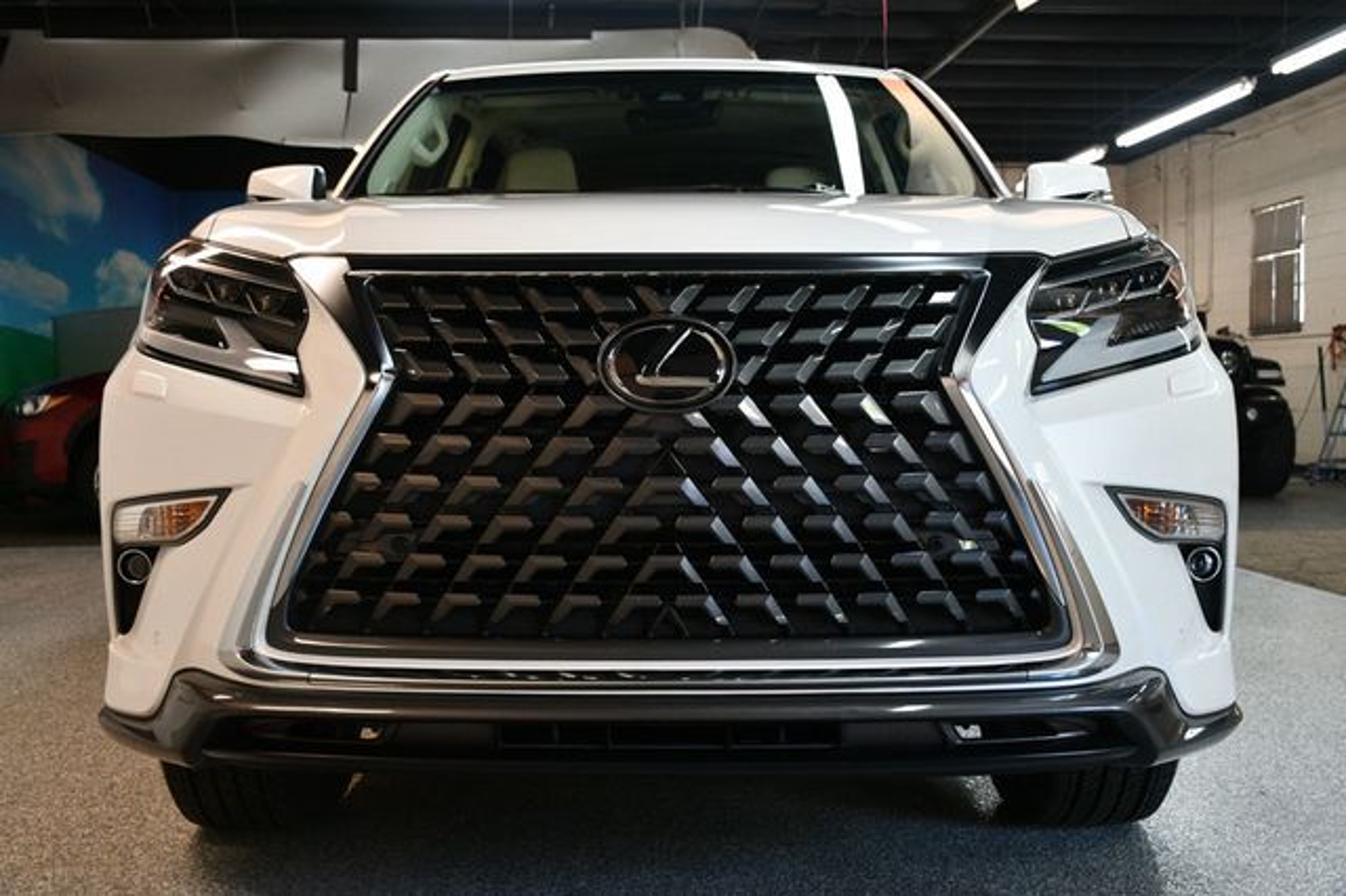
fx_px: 1495
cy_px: 448
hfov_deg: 48.5
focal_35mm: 40
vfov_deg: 33.4
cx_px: 673
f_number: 4
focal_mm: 27
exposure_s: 1/125
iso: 1100
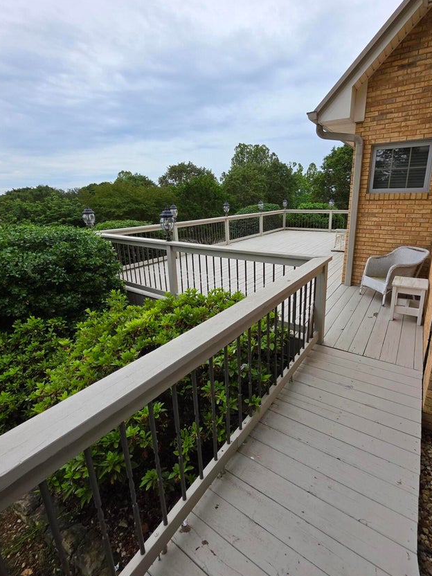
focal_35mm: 16
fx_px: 266
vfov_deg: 94.4
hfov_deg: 78.0
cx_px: 228
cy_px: 275
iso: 25
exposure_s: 1/120
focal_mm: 2.2
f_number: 1.9
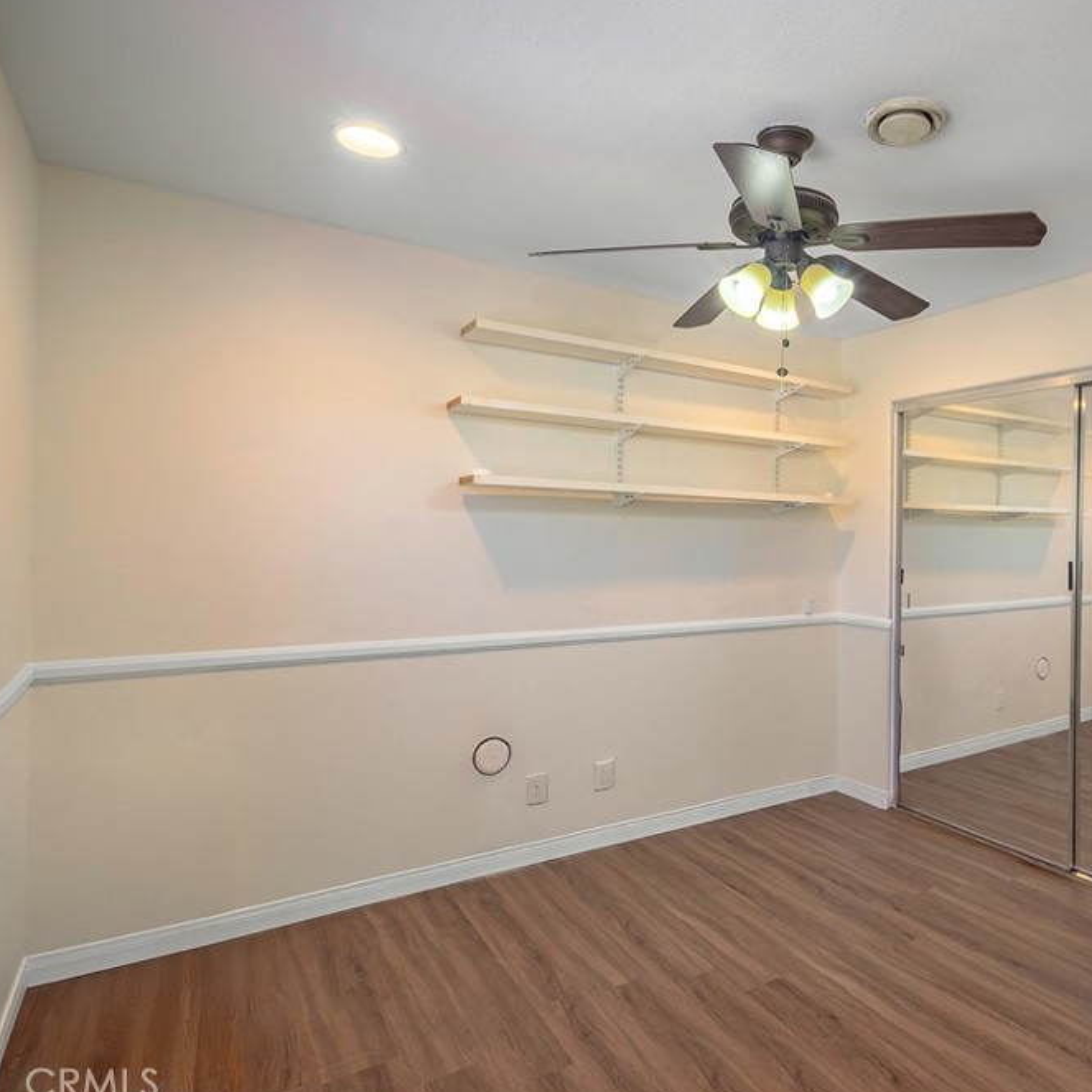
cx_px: 749
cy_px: 544
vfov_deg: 72.1
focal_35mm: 21
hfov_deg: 69.6
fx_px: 749
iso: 50
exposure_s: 1/2.5
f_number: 22
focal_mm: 16
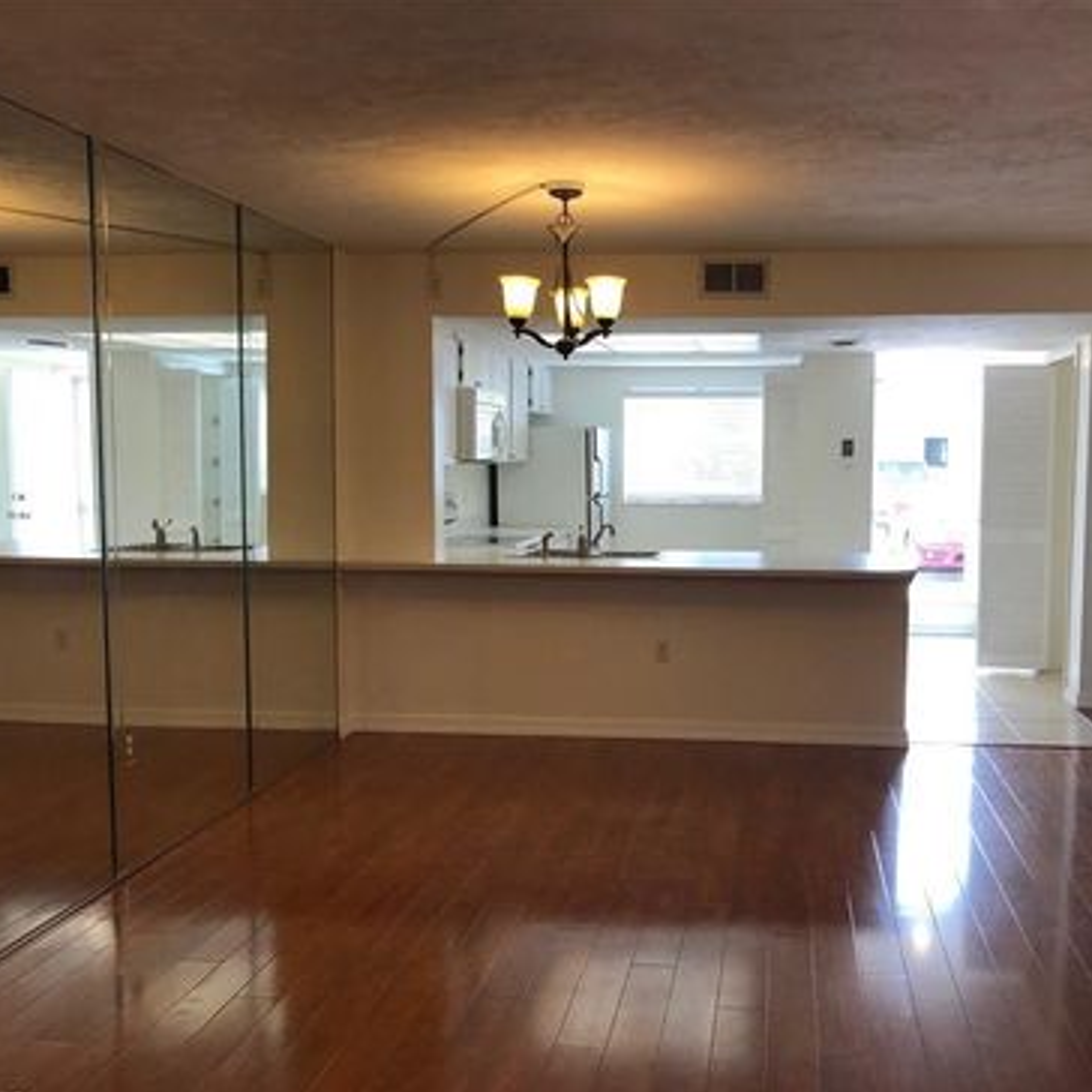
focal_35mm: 34
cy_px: 554
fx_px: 1213
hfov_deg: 48.1
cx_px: 666
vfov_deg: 48.4
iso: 25
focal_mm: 4
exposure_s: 1/30
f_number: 1.8
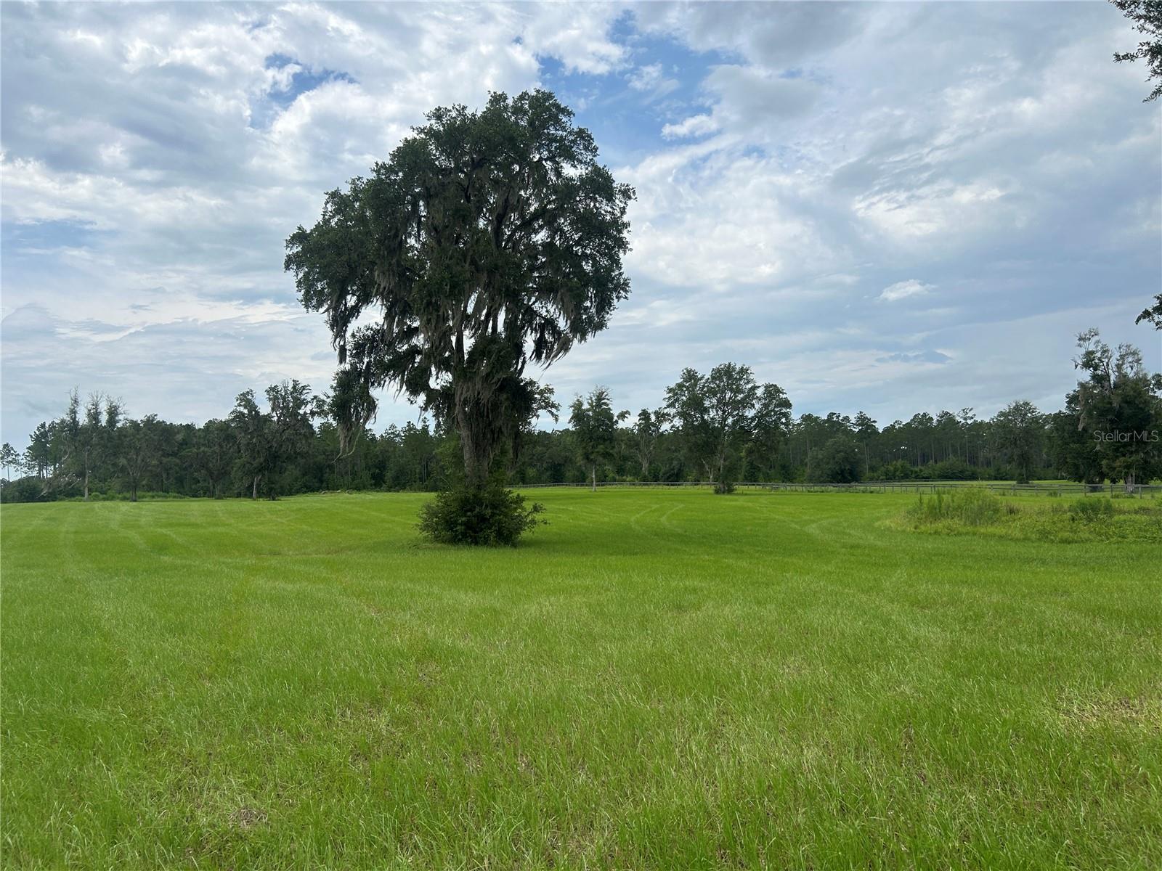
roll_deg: +2.2
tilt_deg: +2.0
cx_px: 581
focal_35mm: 26
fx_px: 873
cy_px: 436
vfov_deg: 53.1
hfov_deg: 67.3
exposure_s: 1/5882
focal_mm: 5.7
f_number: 1.5
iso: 50
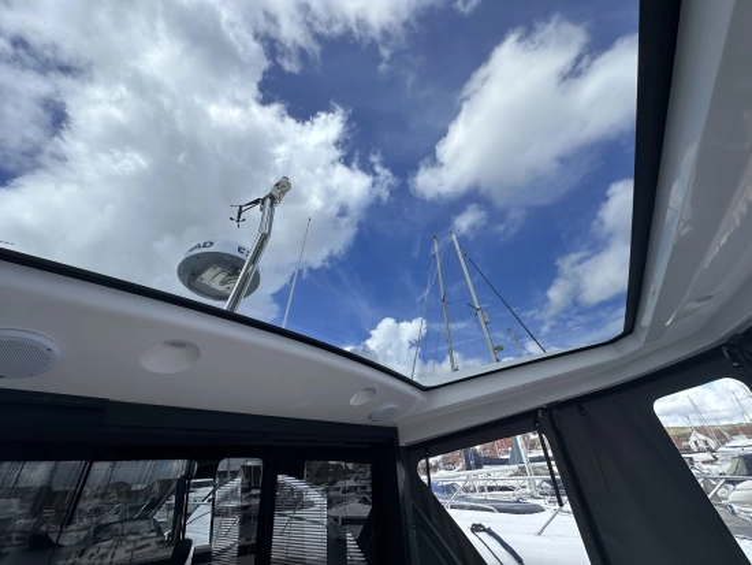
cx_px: 376
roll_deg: +3.1
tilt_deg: +31.8
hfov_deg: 102.0
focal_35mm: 14
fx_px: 304
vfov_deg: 85.7
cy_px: 282
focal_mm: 2.22
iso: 40
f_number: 2.2
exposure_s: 1/769
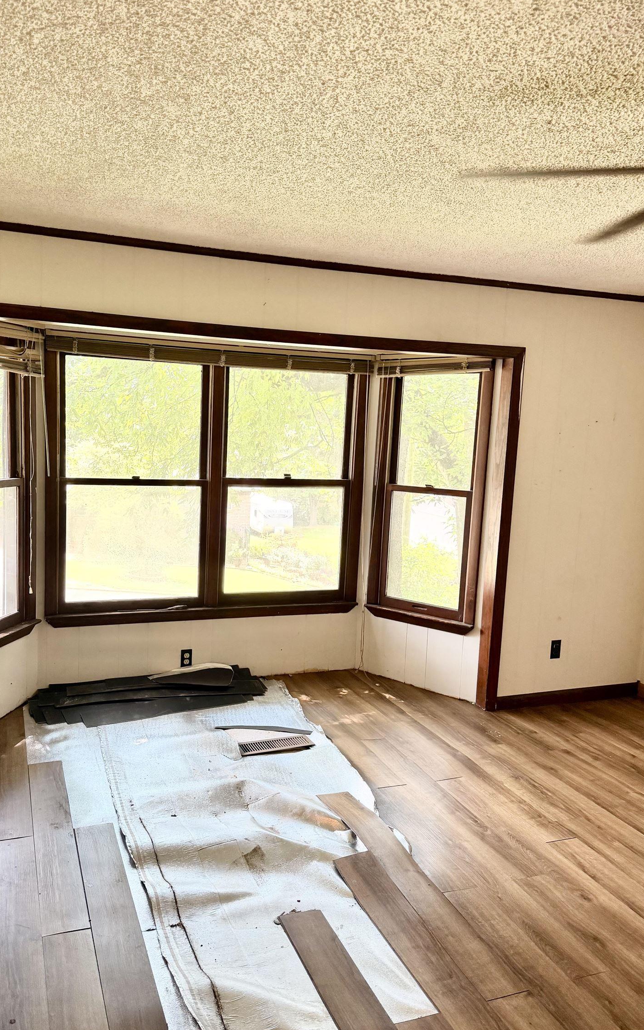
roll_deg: -1.9
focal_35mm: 26
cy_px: 514
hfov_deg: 47.4
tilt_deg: -9.1
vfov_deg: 70.4
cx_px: 261
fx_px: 730
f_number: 1.78
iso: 200
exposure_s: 1/120
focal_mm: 6.76
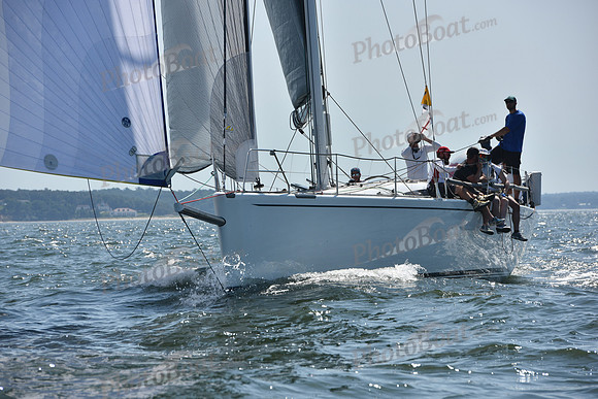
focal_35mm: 200
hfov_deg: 10.3
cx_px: 299
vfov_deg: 6.9
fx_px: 3323
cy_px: 200
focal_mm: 200
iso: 250
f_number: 9
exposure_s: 1/1250
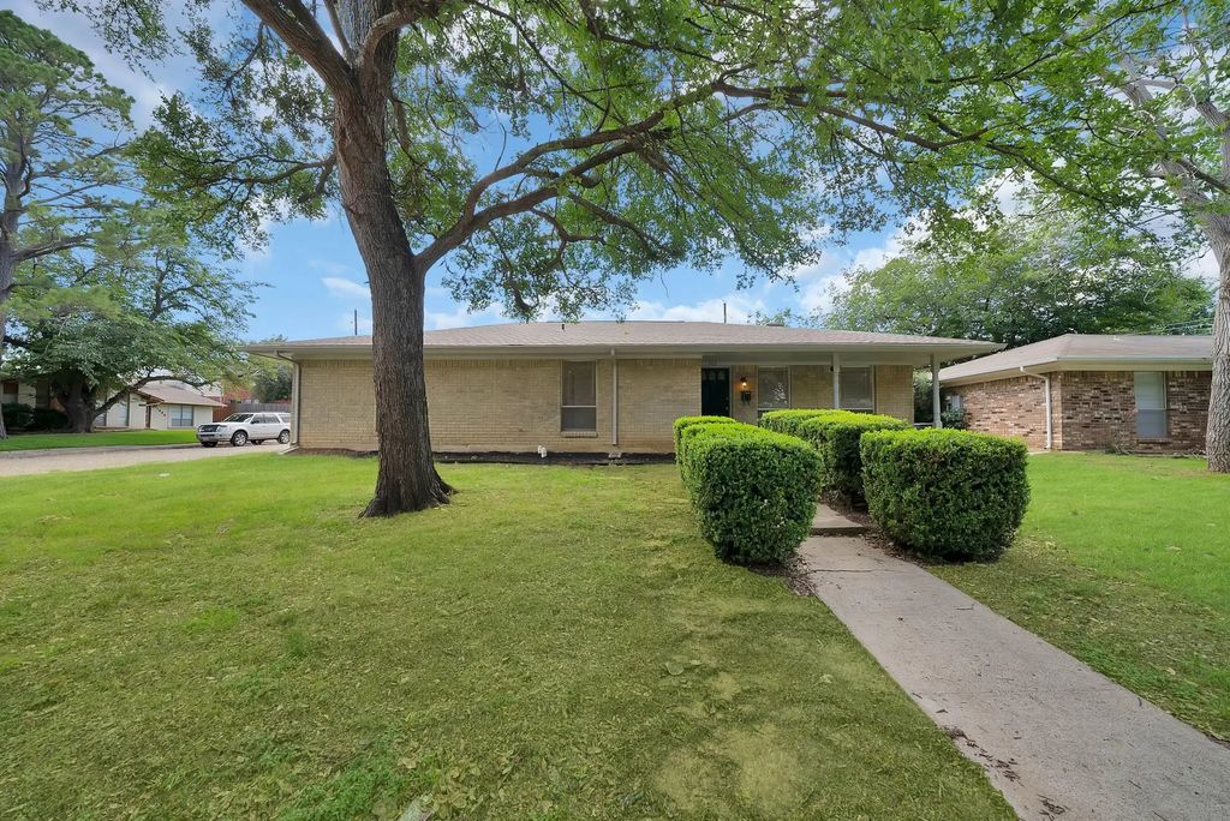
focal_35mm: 12
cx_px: 615
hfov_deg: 112.6
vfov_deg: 90.1
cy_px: 410
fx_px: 410
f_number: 9
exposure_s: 1/160
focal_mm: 12
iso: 640
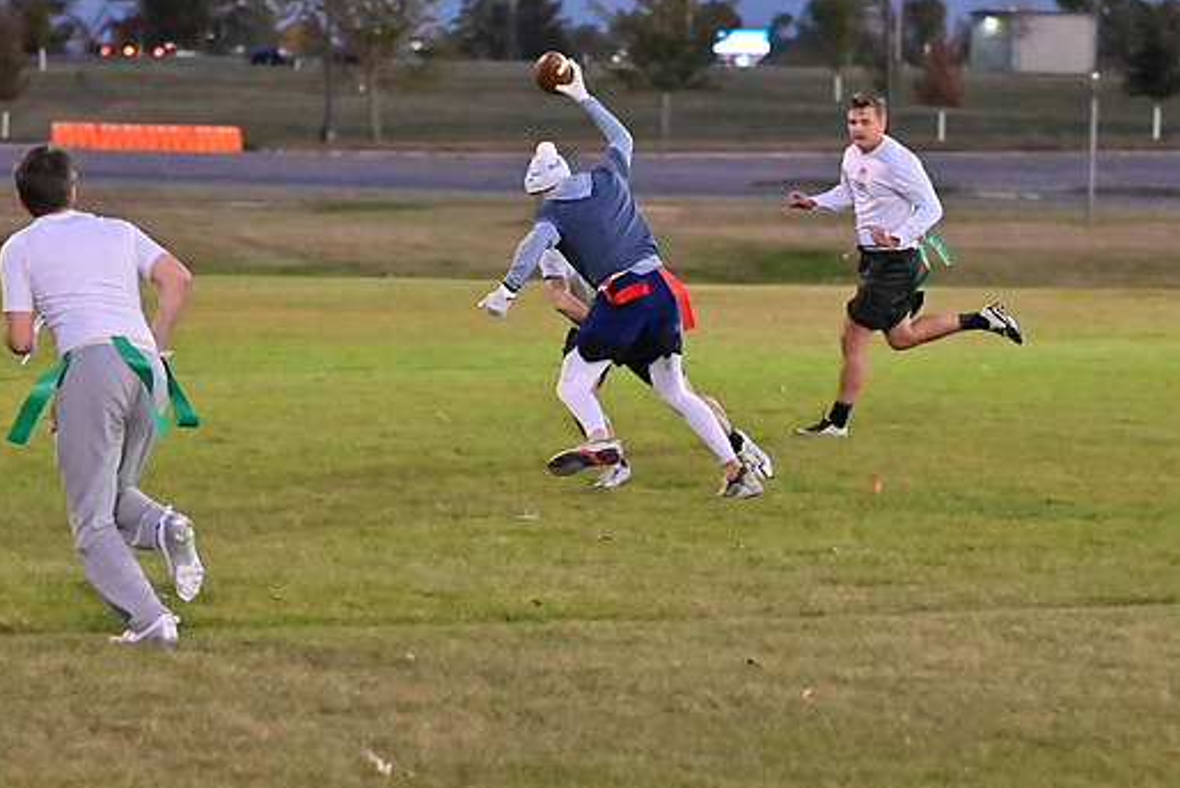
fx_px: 5575
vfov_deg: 8.1
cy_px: 423
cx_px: 584
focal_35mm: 170
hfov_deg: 12.1
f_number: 4
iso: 6400
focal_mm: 101
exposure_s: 1/500
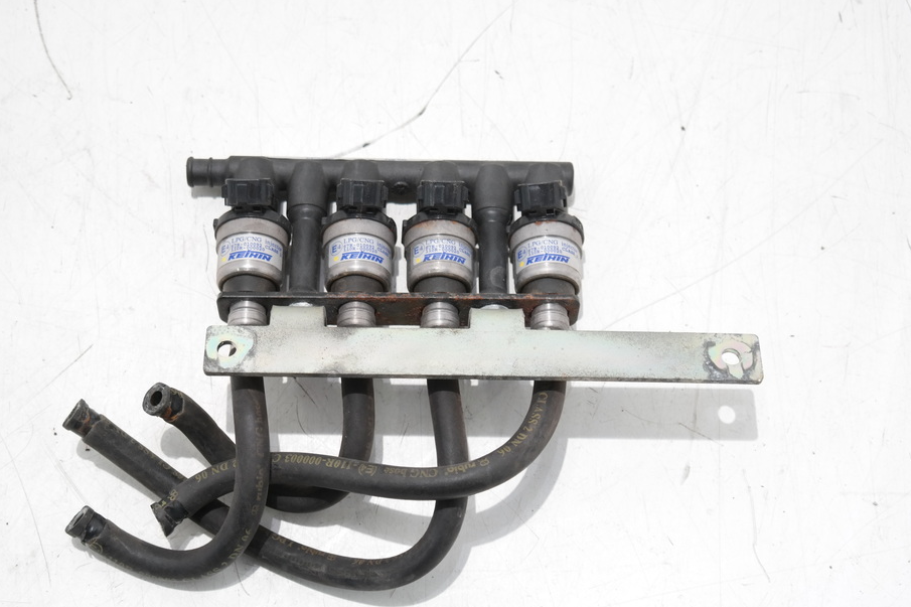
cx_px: 421
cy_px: 338
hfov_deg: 33.4
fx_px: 1518
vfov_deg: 22.6
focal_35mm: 60
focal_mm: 35
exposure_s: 1/60
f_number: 4.5
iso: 400
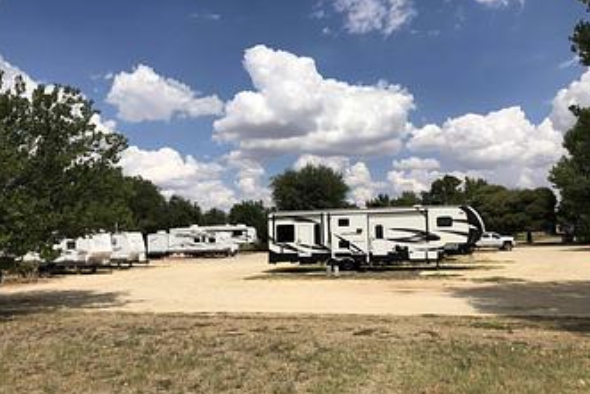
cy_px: 212
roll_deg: +1.8
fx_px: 492
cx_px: 288
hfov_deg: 61.9
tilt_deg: +4.9
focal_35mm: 30
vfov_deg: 43.6
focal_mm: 3.99
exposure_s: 1/4049
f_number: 1.8
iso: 20
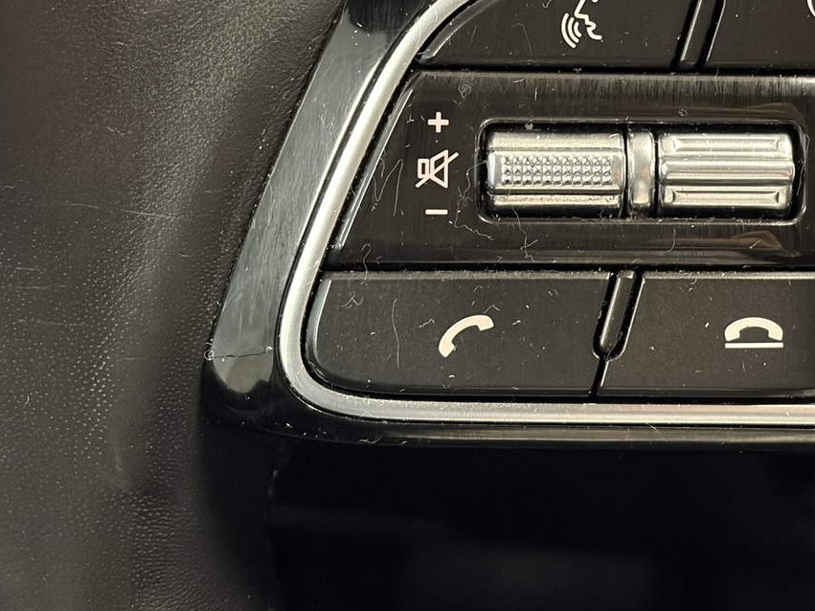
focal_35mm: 88
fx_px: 2072
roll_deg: +1.4
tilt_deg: -31.4
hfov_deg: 21.9
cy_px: 183
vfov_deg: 16.7
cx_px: 665
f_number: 1.6
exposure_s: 1/25
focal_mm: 5.96
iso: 320
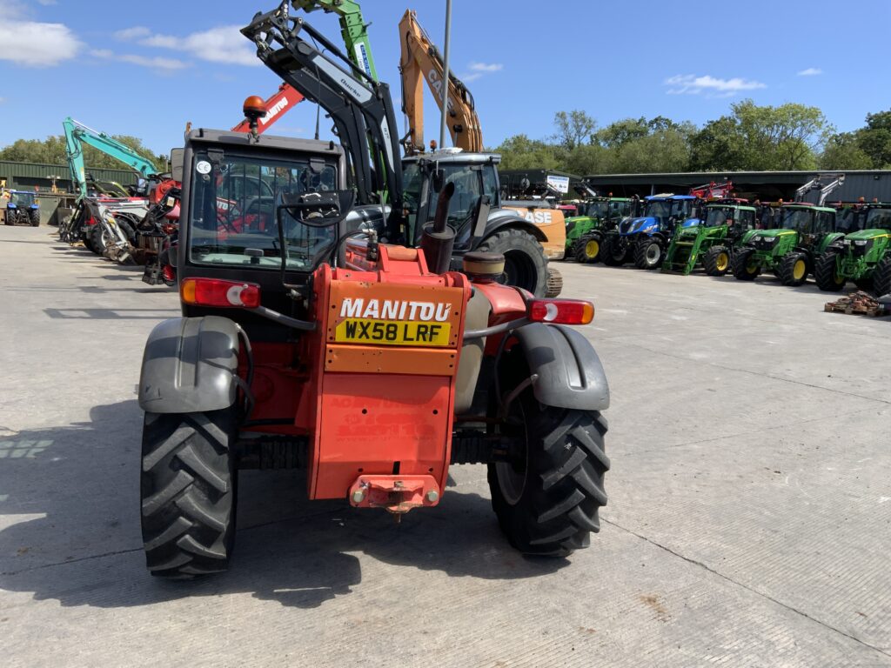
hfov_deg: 61.7
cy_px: 334
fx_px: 746
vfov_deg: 48.2
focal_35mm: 29
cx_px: 446
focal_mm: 3
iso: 16
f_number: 1.8
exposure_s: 1/1144
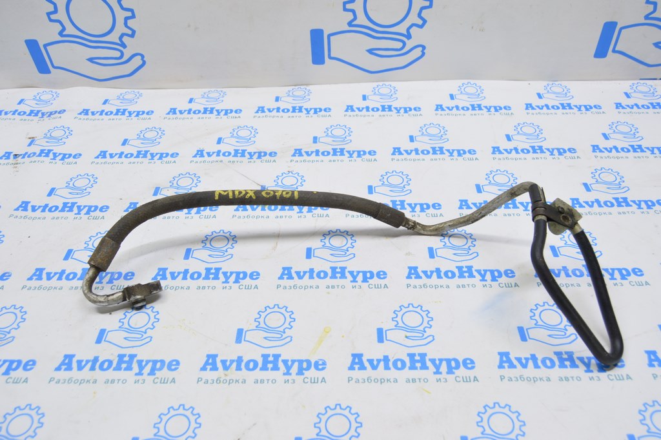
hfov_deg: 62.0
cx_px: 330
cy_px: 220
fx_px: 550
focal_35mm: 30
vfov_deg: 43.5
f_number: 5.6
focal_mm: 20
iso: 400
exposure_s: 1/20
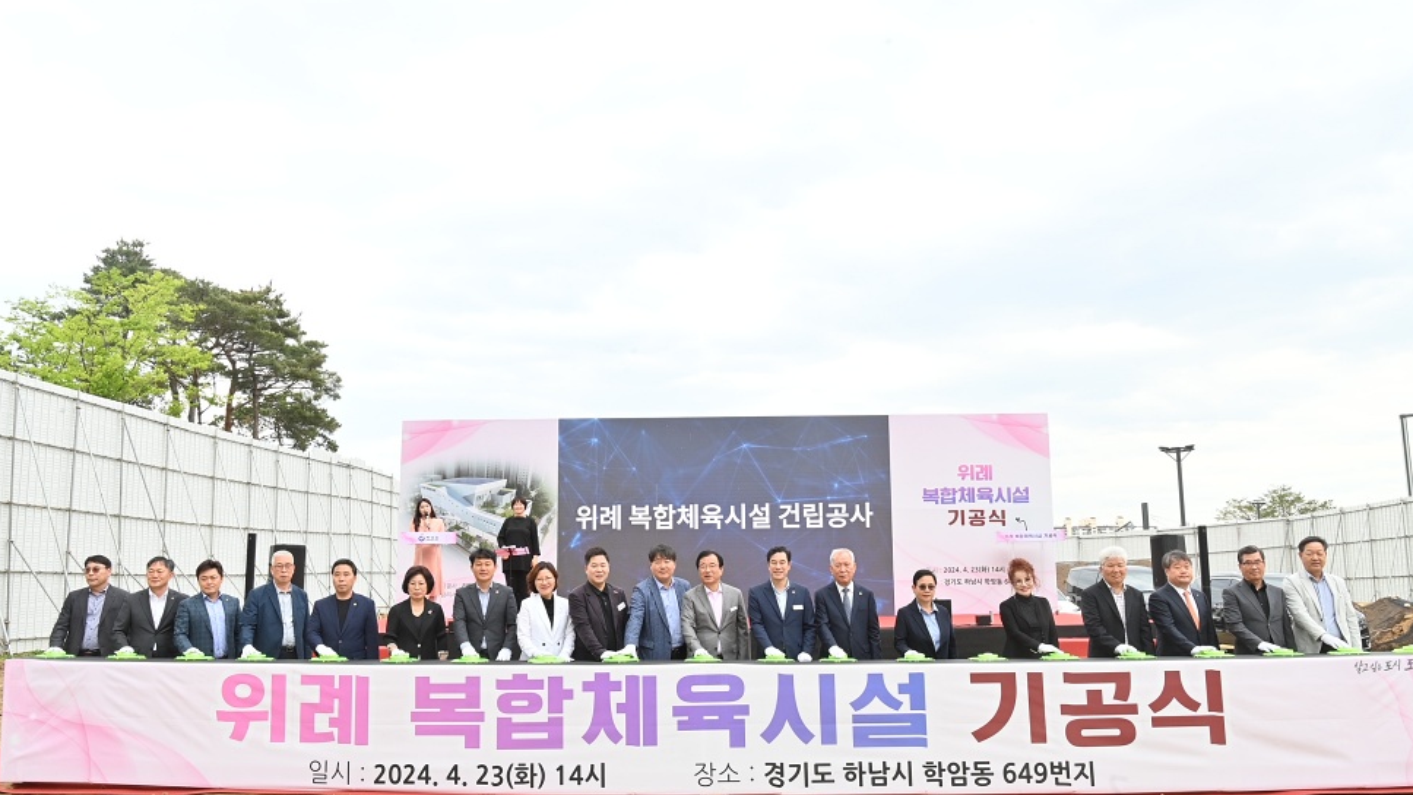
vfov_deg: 44.3
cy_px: 432
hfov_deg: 71.9
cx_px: 704
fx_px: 974
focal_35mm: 26
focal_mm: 24
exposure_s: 1/160
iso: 800
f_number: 14
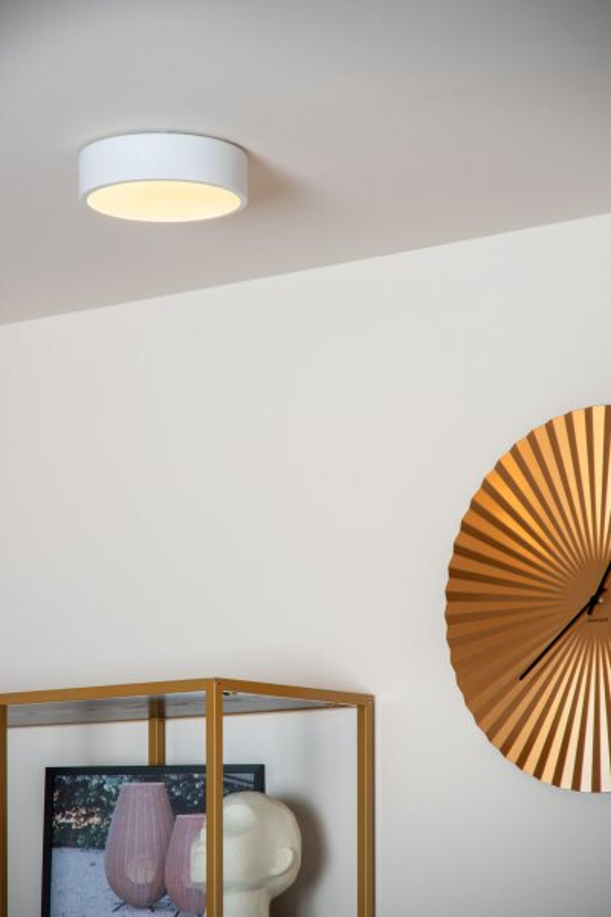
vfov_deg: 20.0
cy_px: 458
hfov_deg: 13.4
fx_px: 2597
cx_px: 306
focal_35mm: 102
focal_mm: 102
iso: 125
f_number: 11
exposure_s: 1/40
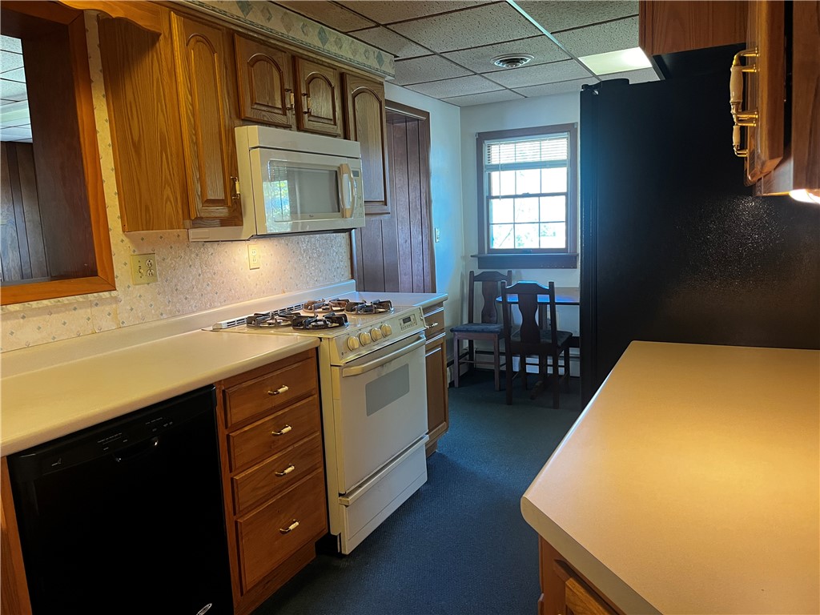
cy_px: 308
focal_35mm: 26
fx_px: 616
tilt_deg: -9.7
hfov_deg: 67.3
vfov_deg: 53.1
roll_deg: +2.4
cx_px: 410
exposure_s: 1/60
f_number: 1.6
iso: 250
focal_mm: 5.1
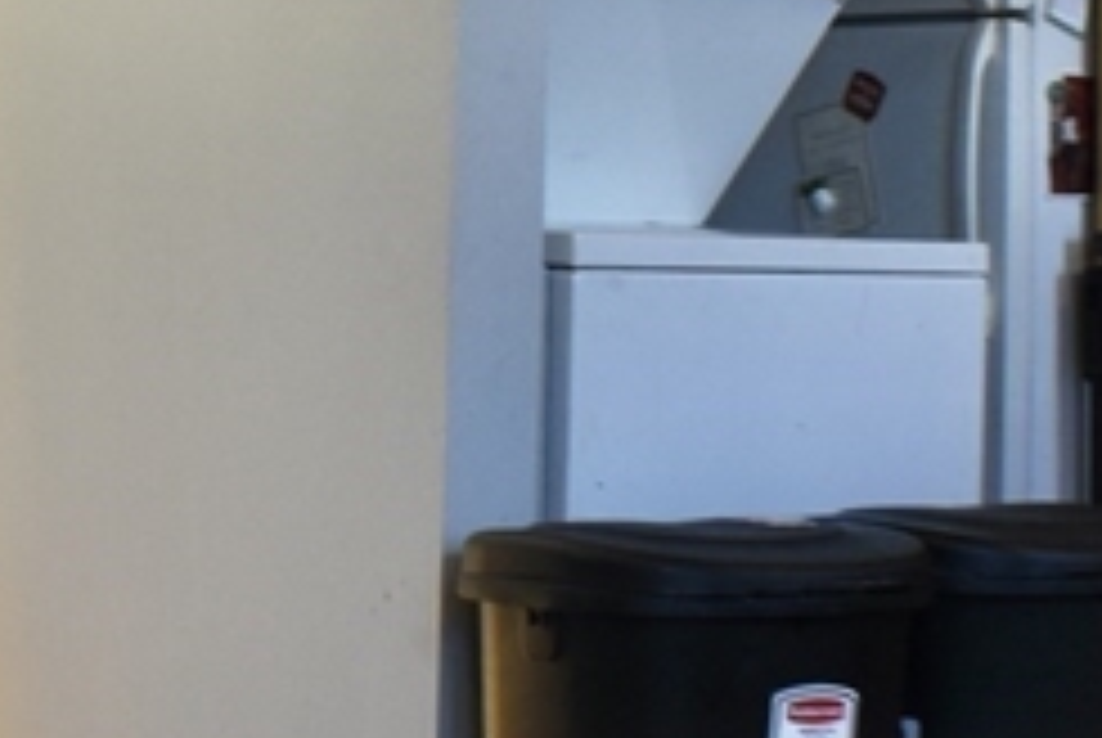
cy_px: 65
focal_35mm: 144
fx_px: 4416
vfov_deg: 9.5
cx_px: -157
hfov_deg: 13.9
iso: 400
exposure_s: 1/25
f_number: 11
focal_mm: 23
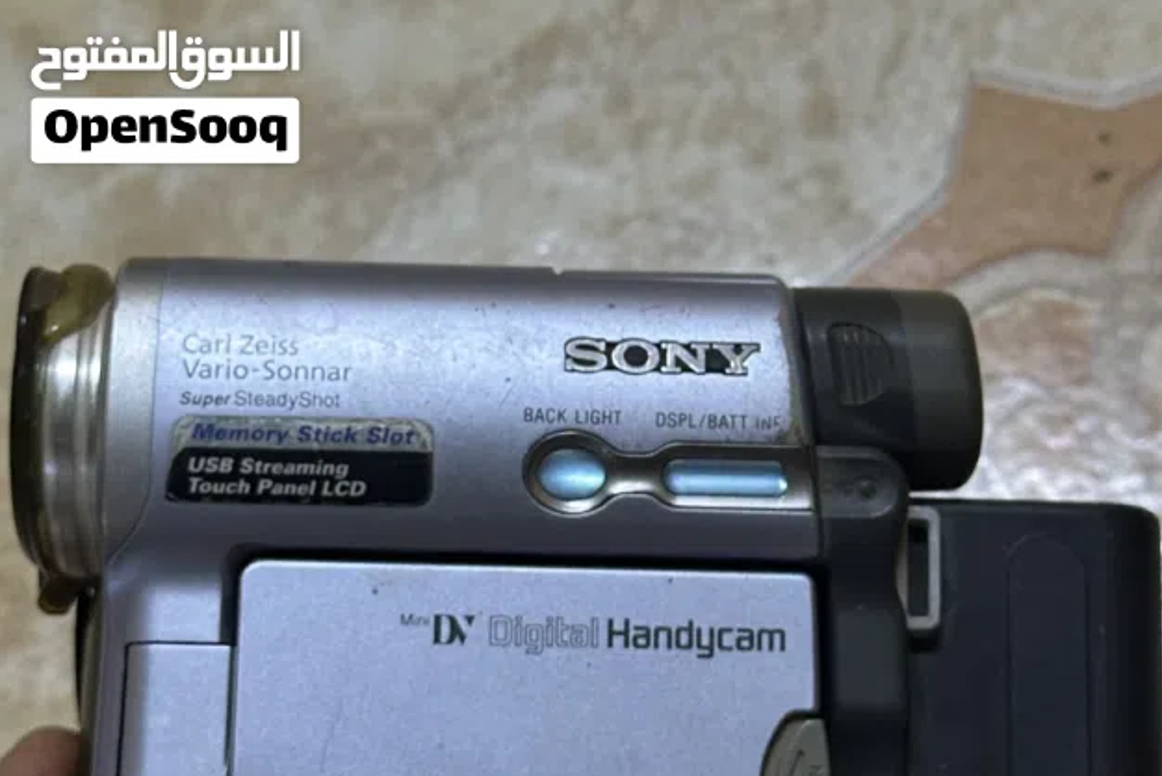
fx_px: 1647
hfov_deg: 38.9
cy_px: 431
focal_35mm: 51
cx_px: 579
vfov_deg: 26.5
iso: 320
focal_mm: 6.86
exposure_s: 1/33
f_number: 1.78
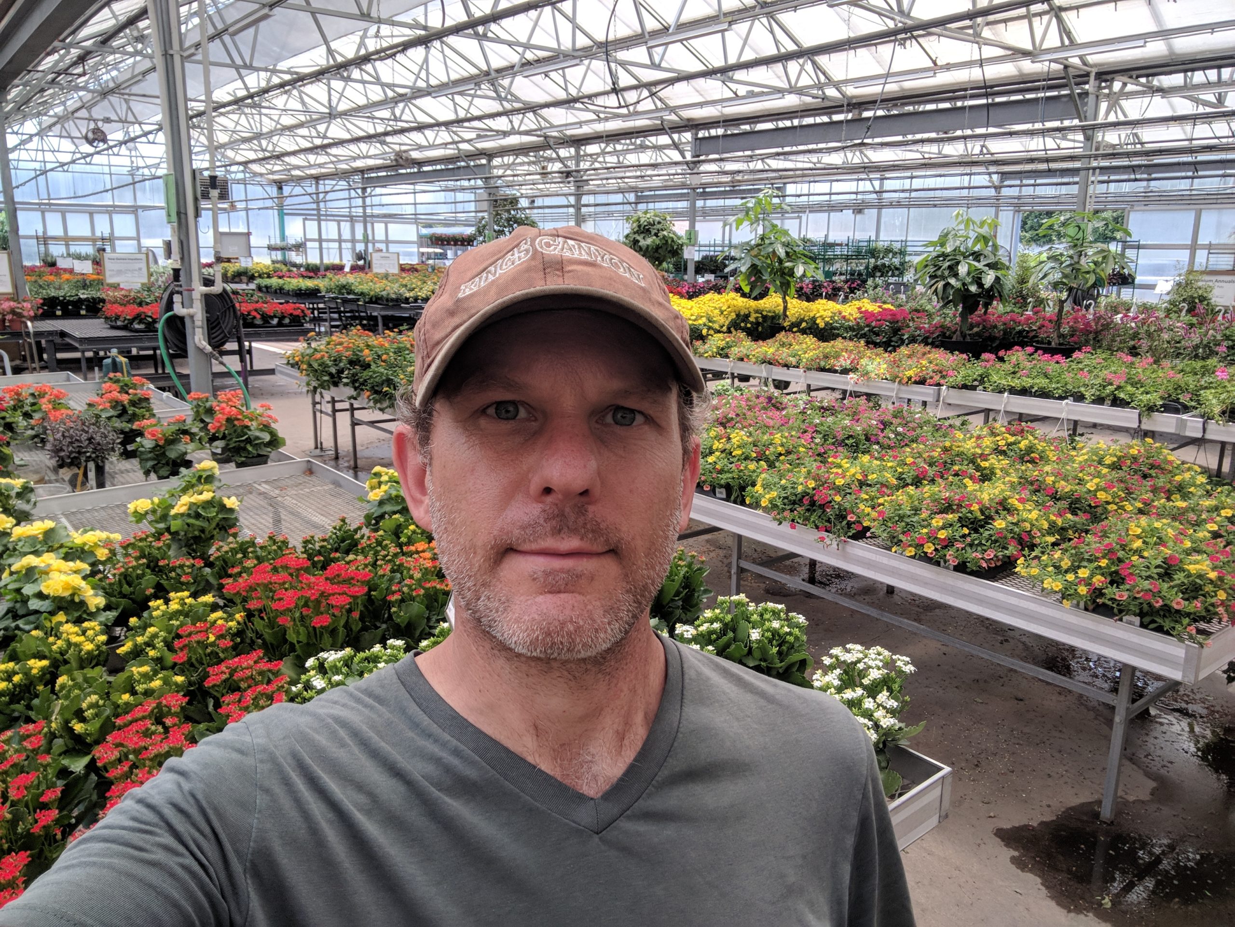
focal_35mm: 25
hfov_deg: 69.4
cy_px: 464
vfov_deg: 54.9
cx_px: 618
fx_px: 892
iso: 54
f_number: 2.4
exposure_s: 1/366
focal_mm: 3.38
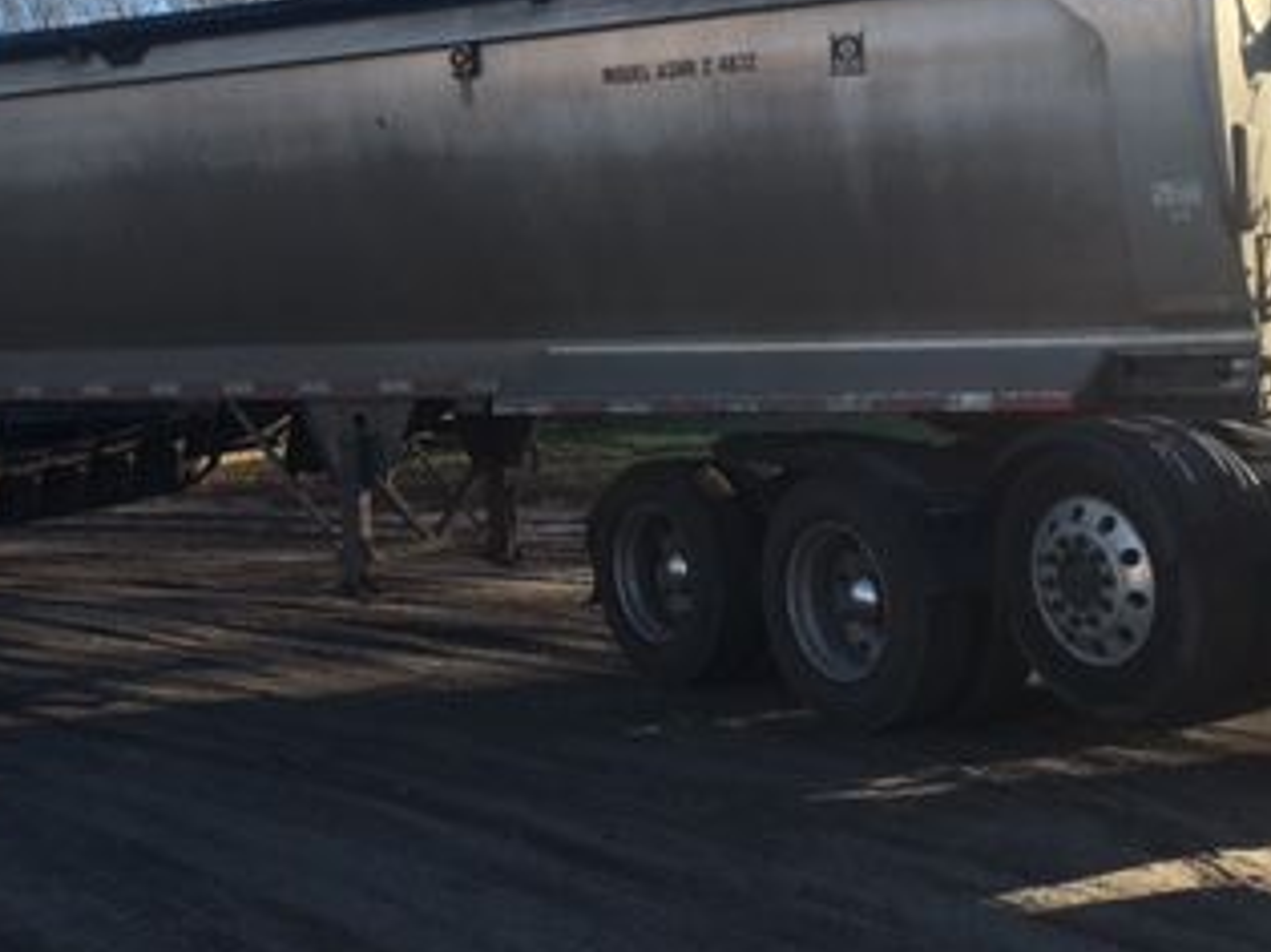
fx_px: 2165
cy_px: 258
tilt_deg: +1.4
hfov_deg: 31.3
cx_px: 149
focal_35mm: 59
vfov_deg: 24.6
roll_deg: +3.0
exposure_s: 1/693
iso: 25
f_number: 2.2
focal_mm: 4.15
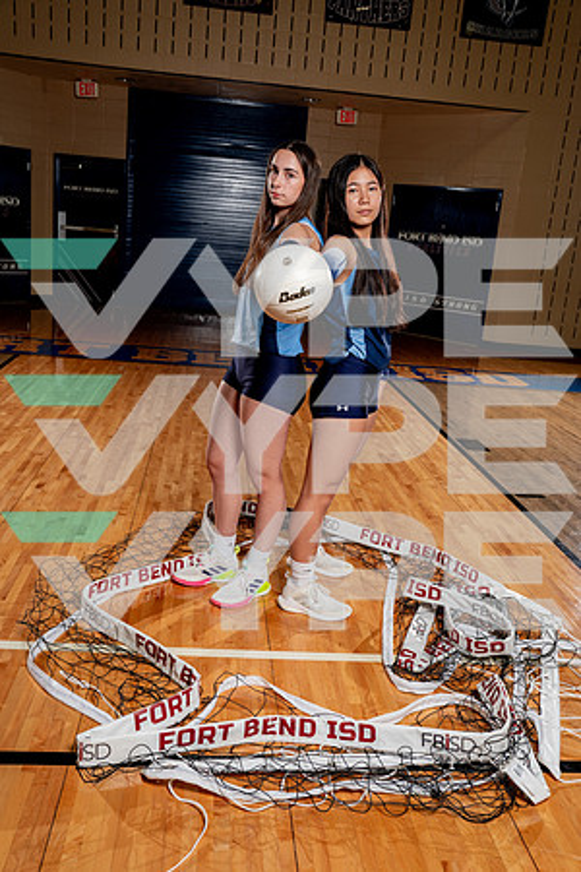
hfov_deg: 41.1
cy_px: 436
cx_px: 290
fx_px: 775
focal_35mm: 32
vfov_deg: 58.7
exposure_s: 1/250
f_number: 5.6
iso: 200
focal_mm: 32
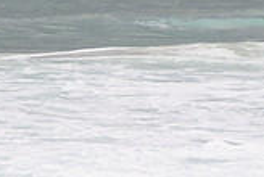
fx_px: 14289
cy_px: 140
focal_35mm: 1945
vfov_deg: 0.7
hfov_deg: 1.1
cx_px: 193
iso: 125
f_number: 5.6
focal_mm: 400
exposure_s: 1/2000
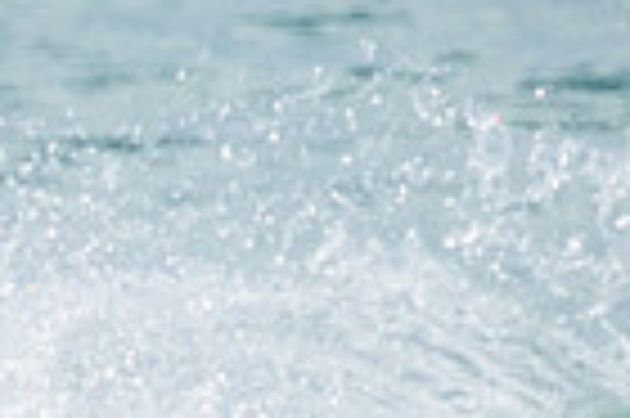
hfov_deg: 0.5
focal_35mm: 4238
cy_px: 586
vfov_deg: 0.3
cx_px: 28
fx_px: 74078
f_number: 11
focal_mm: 800
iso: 2800
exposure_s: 1/1250
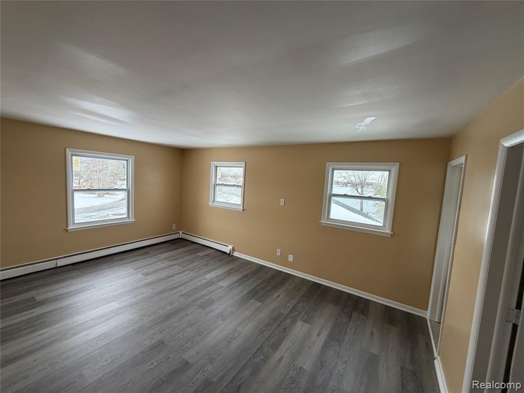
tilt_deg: -4.4
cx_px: 262
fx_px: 212
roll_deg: -3.3
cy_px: 196
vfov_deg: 85.7
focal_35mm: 14
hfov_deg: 102.1
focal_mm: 2.22
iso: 100
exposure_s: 1/121
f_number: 2.2
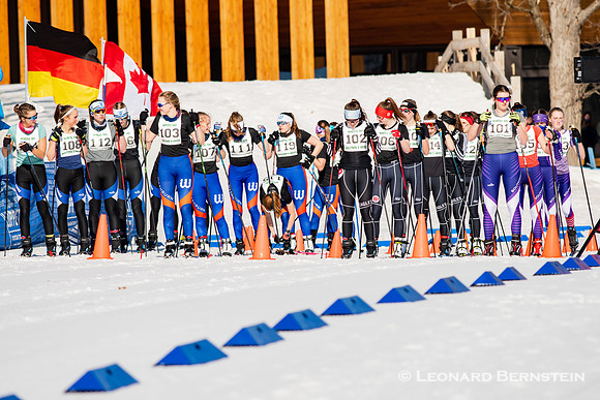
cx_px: 300
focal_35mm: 450
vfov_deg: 3.1
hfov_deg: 4.6
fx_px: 7501
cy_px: 200
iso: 400
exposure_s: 1/2500
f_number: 5.6
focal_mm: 300
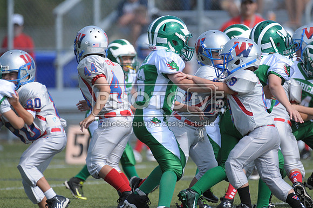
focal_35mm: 600
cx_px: 156
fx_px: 5209
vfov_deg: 2.3
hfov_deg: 3.4
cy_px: 104
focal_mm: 400
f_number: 4
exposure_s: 1/3200
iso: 640
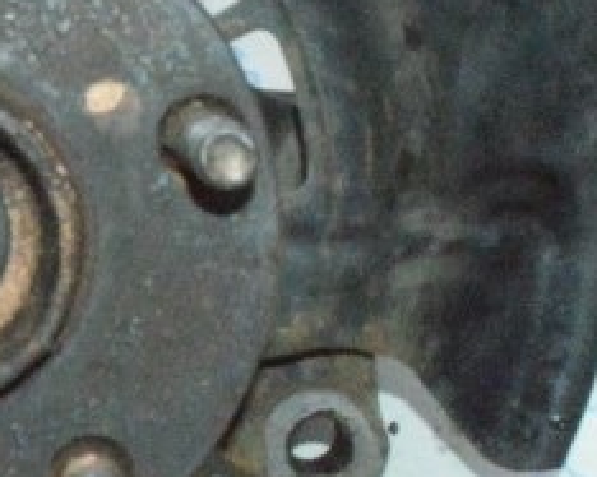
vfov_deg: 13.6
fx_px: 1960
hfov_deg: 16.2
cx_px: -214
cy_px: -19
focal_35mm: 111
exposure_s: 1/200
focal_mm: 18
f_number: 16
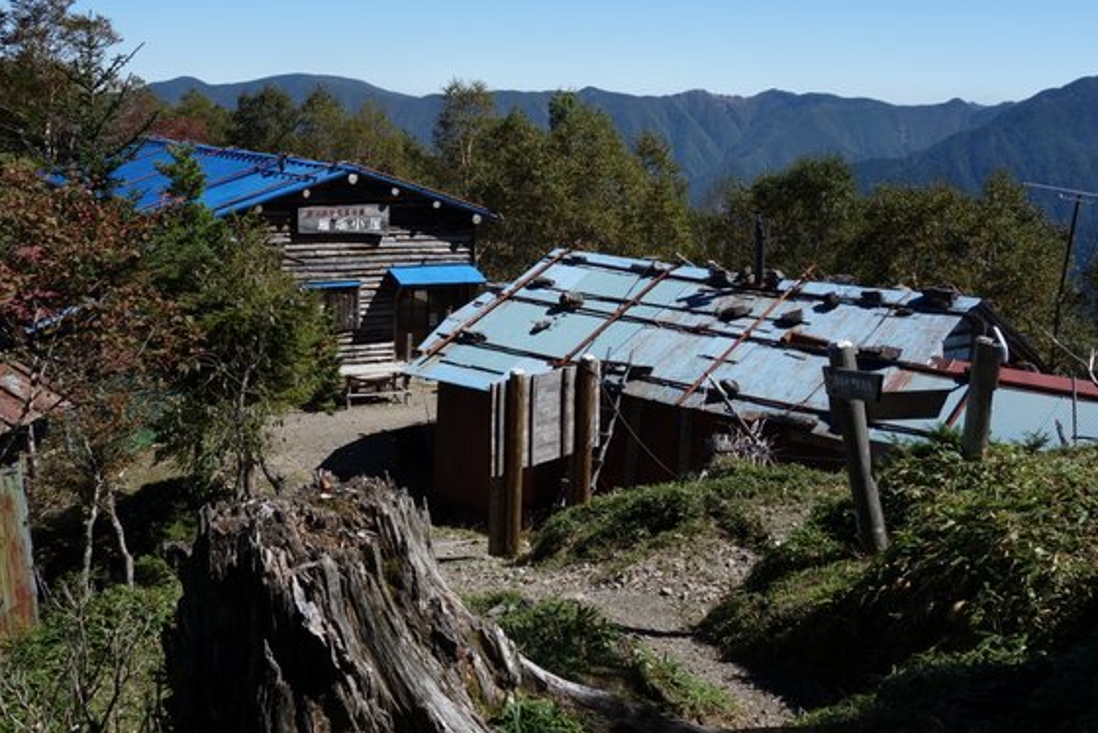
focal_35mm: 40
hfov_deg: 48.2
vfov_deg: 33.2
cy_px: 261
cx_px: 441
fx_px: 1221
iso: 125
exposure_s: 1/640
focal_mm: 10.4
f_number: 5.6
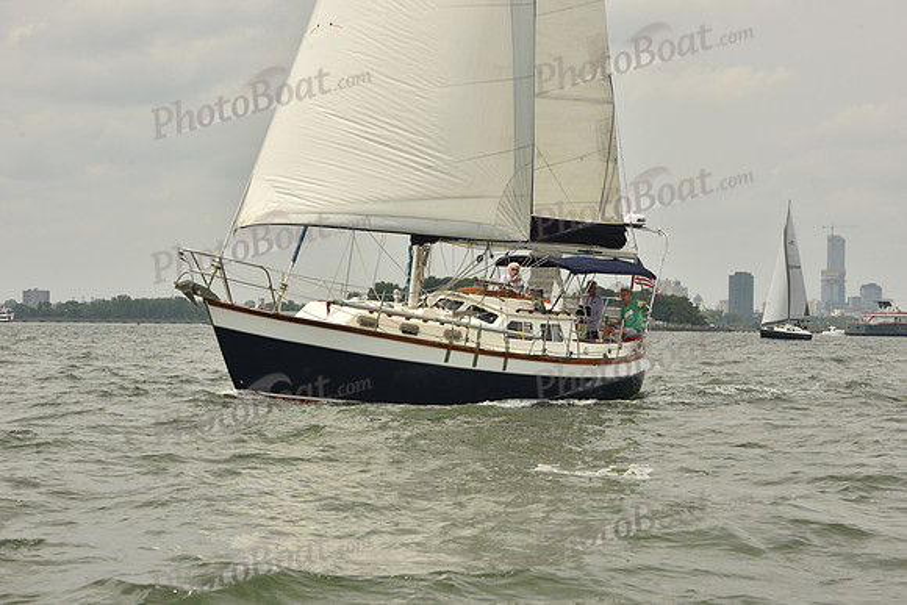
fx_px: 2520
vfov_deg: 13.7
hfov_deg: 20.4
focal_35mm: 100
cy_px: 302
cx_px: 454
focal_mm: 100
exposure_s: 1/640
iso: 250
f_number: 11
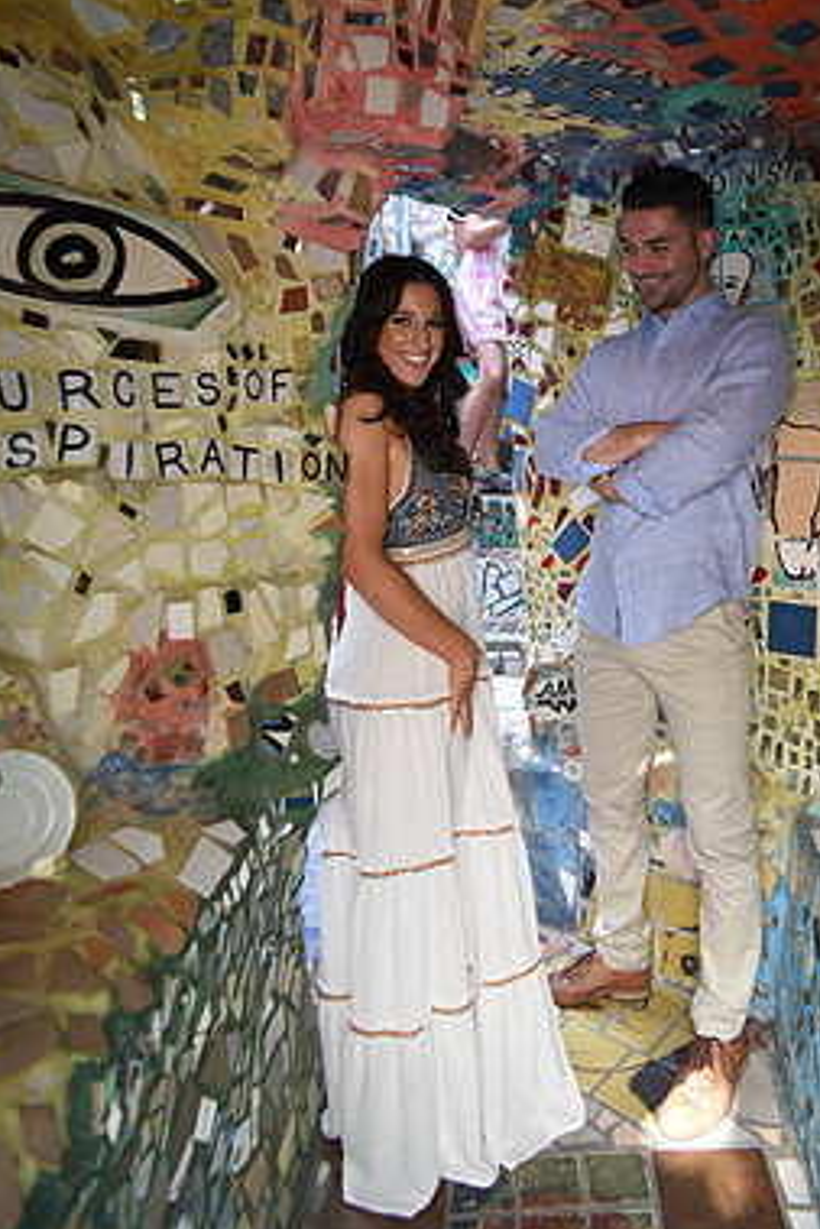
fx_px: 887
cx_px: 543
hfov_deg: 48.8
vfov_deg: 68.7
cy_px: 493
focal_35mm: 26
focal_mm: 17
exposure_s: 1/60
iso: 320
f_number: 3.5
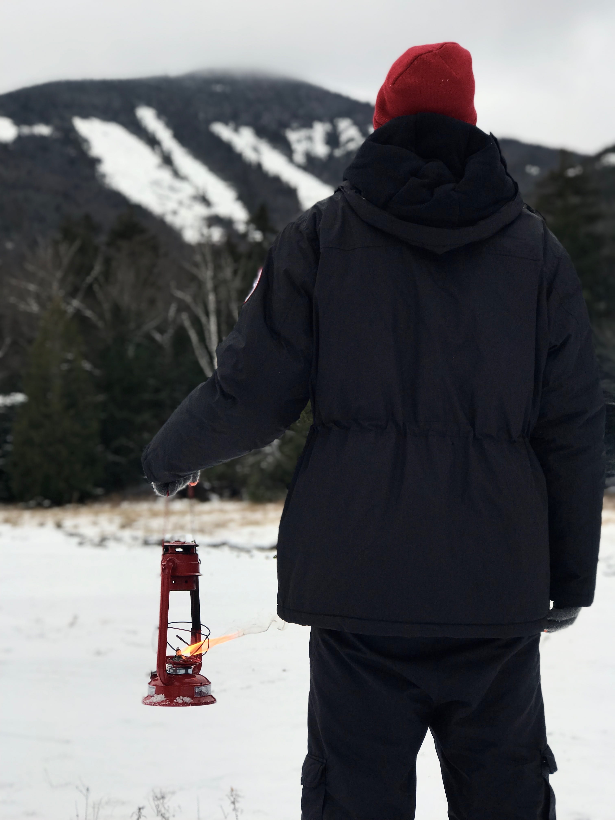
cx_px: 308
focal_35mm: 57
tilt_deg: +4.5
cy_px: 410
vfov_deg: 33.8
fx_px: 1350
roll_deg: -0.4
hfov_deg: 25.7
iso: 20
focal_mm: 6.6
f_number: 2.8
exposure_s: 1/414
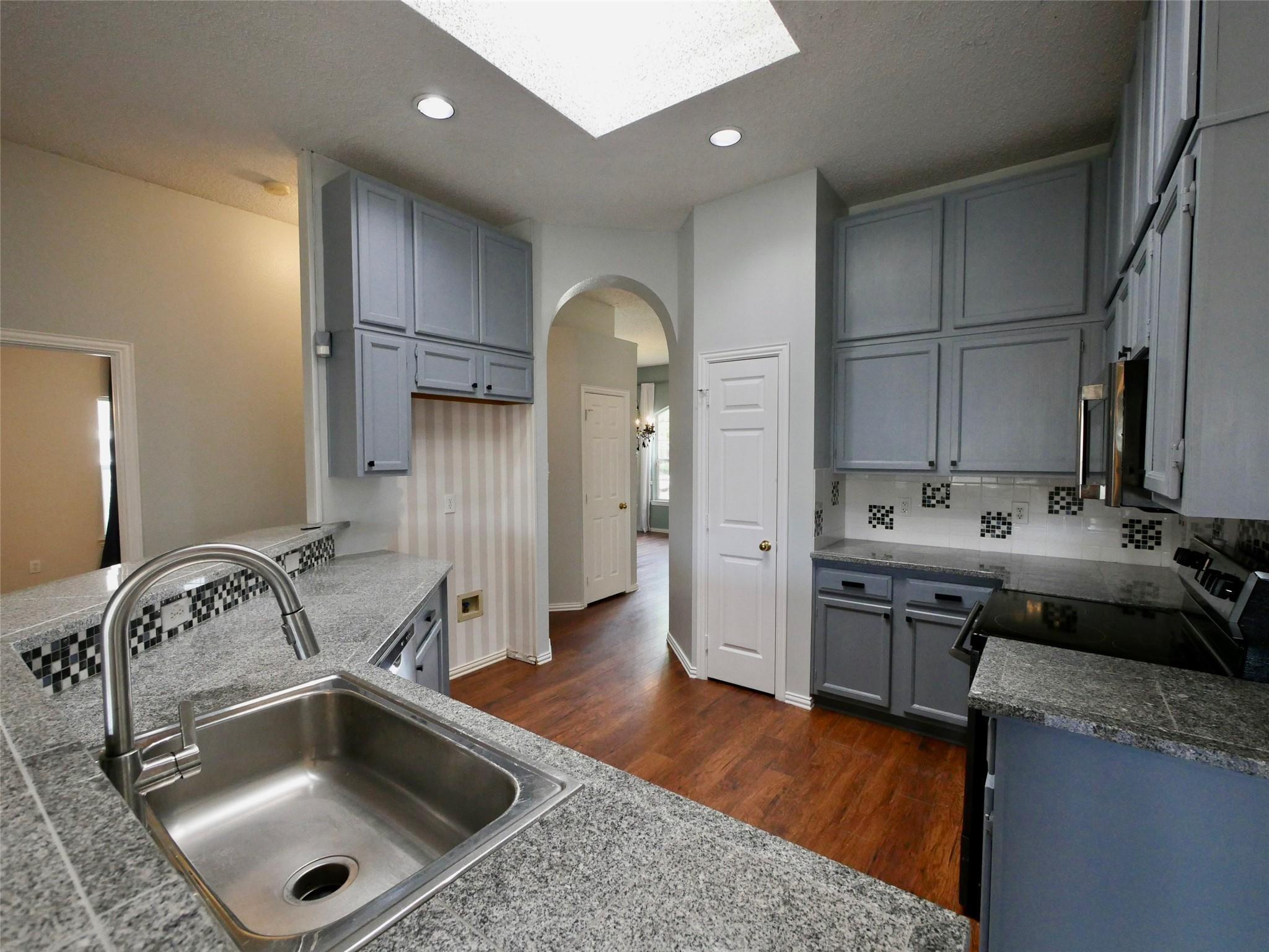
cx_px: 634
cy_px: 476
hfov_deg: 102.1
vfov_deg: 85.7
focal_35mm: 14
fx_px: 513
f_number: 4
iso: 1600
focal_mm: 7
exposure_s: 1/125
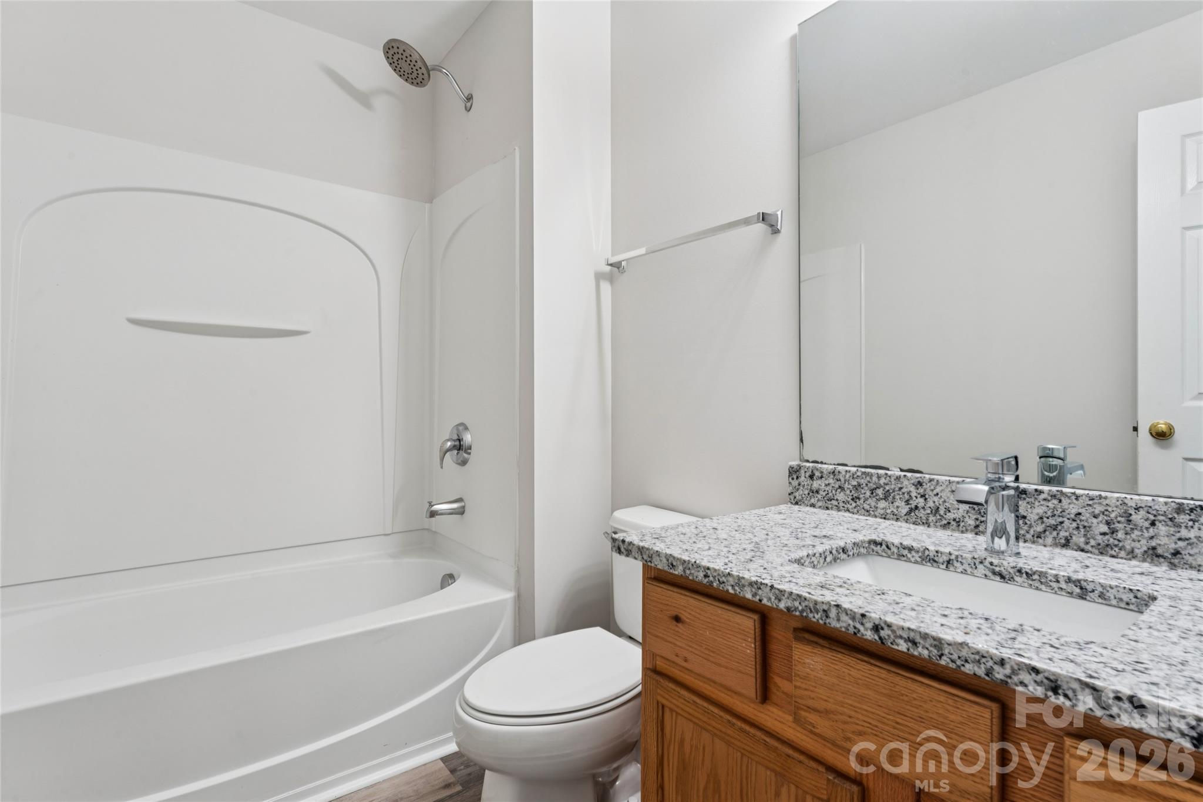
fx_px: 575
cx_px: 602
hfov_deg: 92.6
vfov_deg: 69.8
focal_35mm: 17
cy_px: 401
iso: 100
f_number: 13
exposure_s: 1/2.5
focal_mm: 17.2
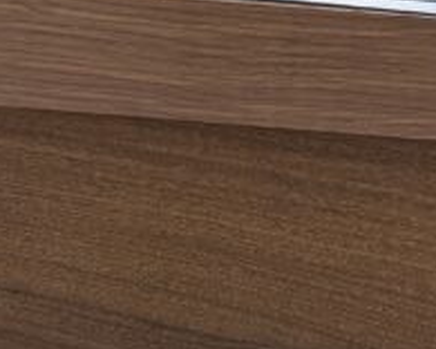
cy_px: -463
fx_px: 1587
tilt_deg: -5.0
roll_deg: -2.4
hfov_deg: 15.3
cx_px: -11
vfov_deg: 10.8
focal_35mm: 123
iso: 320
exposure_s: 1/60
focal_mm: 6.76
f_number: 1.78
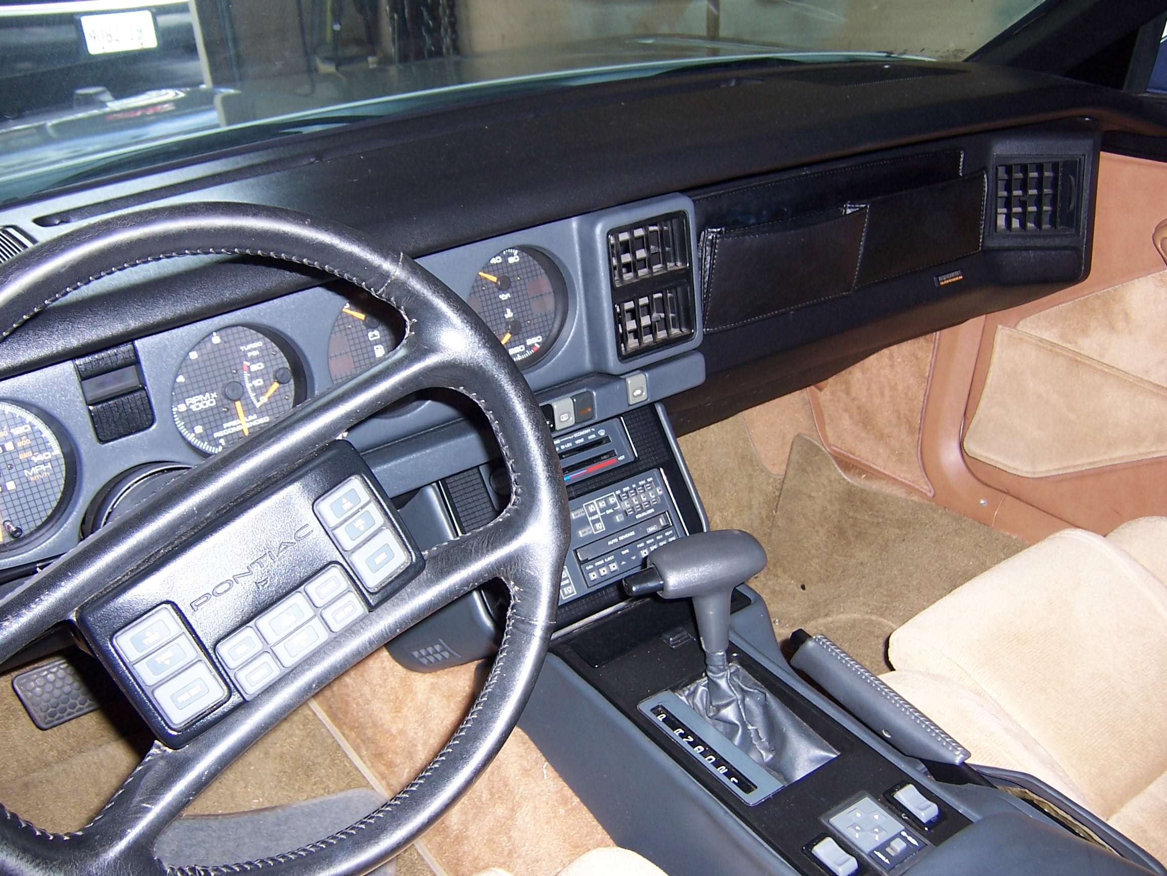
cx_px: 584
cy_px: 438
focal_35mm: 33
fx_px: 1113
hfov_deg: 55.4
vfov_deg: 42.9
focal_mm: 5.5
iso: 80
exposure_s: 1/60
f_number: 2.8
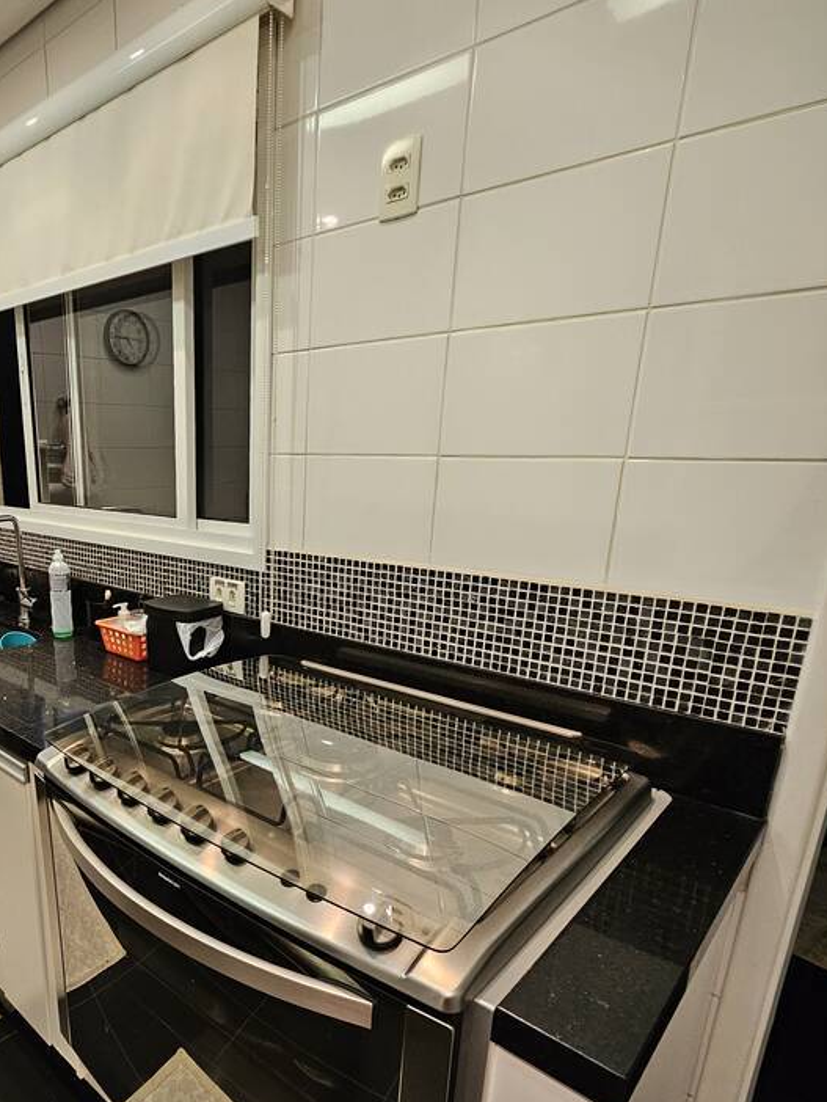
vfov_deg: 80.8
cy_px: 659
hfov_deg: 62.1
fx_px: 637
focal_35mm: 20
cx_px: 204
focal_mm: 2.2
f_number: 2.2
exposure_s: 1/60
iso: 250
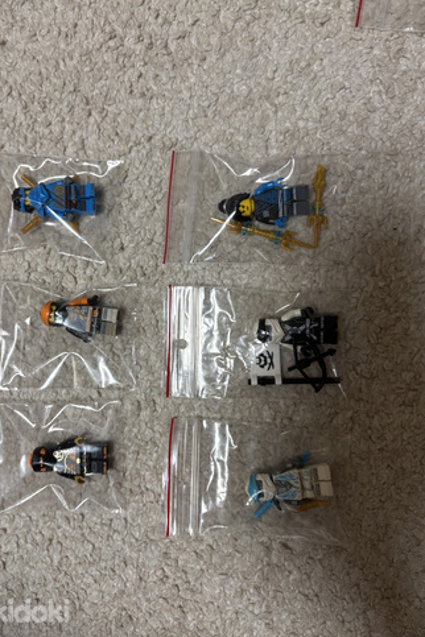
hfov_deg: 46.3
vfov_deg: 65.5
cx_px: 185
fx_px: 496
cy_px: 327
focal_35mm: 28
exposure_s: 1/100
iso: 125
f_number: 1.6
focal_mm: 5.96
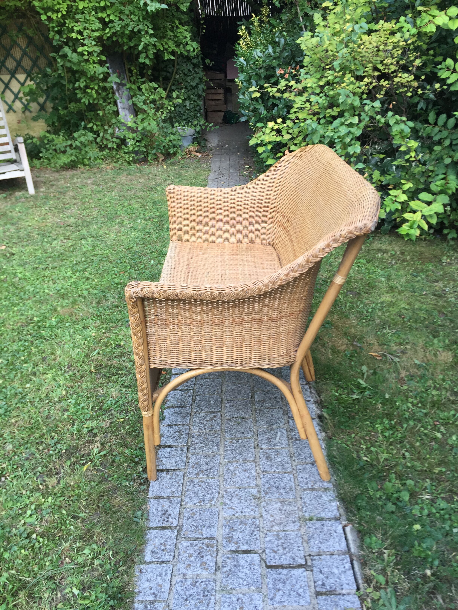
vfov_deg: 61.7
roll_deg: +2.5
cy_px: 305
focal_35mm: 29
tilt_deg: -27.0
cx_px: 229
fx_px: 512
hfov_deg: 48.2
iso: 50
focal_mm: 4.15
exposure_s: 1/100
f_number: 2.2
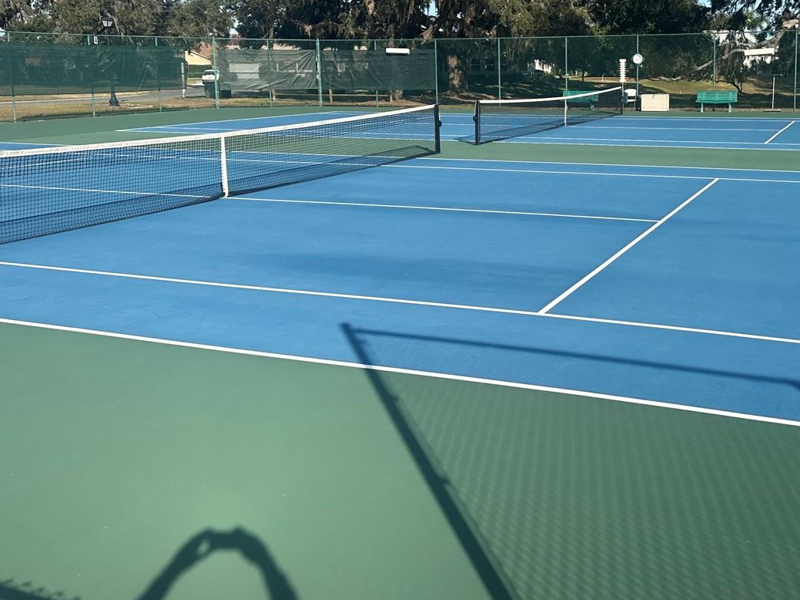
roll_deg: +0.6
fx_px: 855
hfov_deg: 49.0
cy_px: 159
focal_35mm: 37
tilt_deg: -5.1
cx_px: 553
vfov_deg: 37.8
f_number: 1.78
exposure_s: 1/3861
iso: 80
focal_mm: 6.86
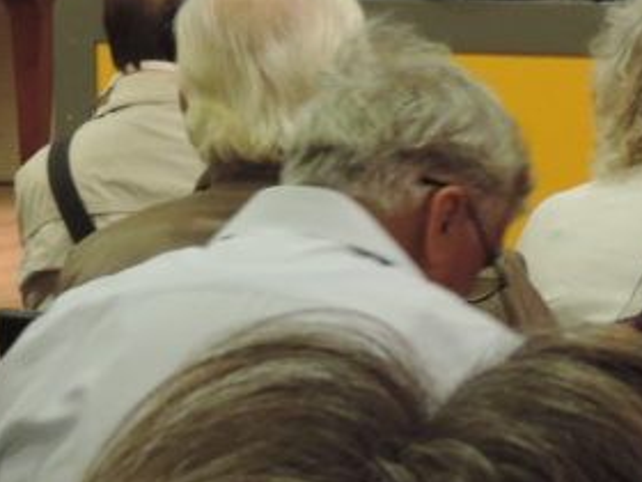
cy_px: -21
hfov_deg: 9.8
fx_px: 3728
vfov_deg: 7.4
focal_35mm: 201
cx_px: 83
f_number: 3.7
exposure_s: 1/15
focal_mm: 9.8
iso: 400
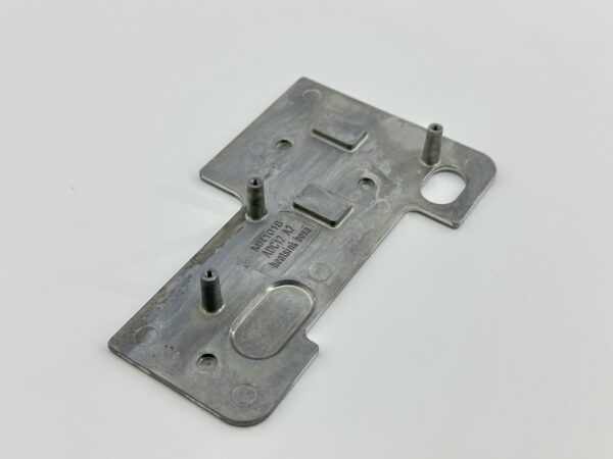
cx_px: 306
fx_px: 850
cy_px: 230
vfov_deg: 30.3
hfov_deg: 39.7
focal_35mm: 48
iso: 64
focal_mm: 6.86
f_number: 1.78
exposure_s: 1/390
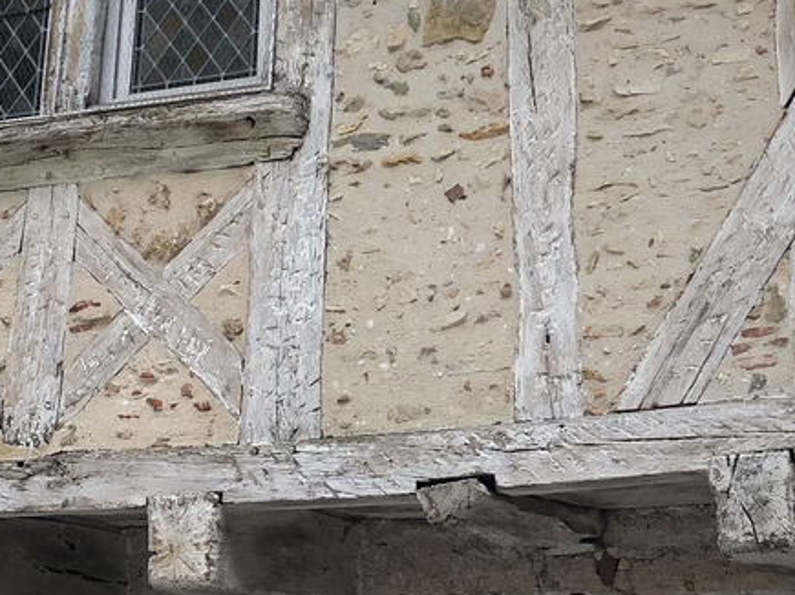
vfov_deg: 14.1
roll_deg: -0.3
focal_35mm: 103
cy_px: -38
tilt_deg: +24.0
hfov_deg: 19.1
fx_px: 2365
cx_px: 387
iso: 20
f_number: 1.8
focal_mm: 4
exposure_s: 1/738
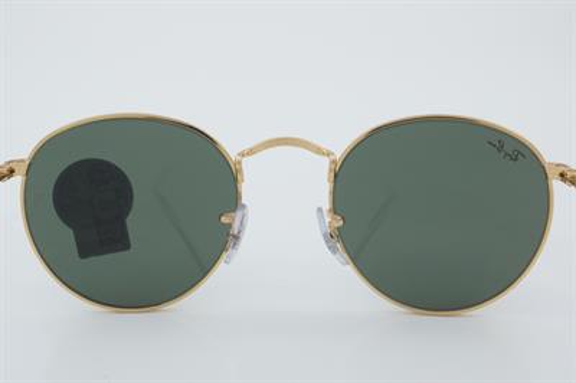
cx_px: 288
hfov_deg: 33.4
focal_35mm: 60
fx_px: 959
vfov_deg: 22.6
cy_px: 192
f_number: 32
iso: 100
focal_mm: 40
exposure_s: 1/4
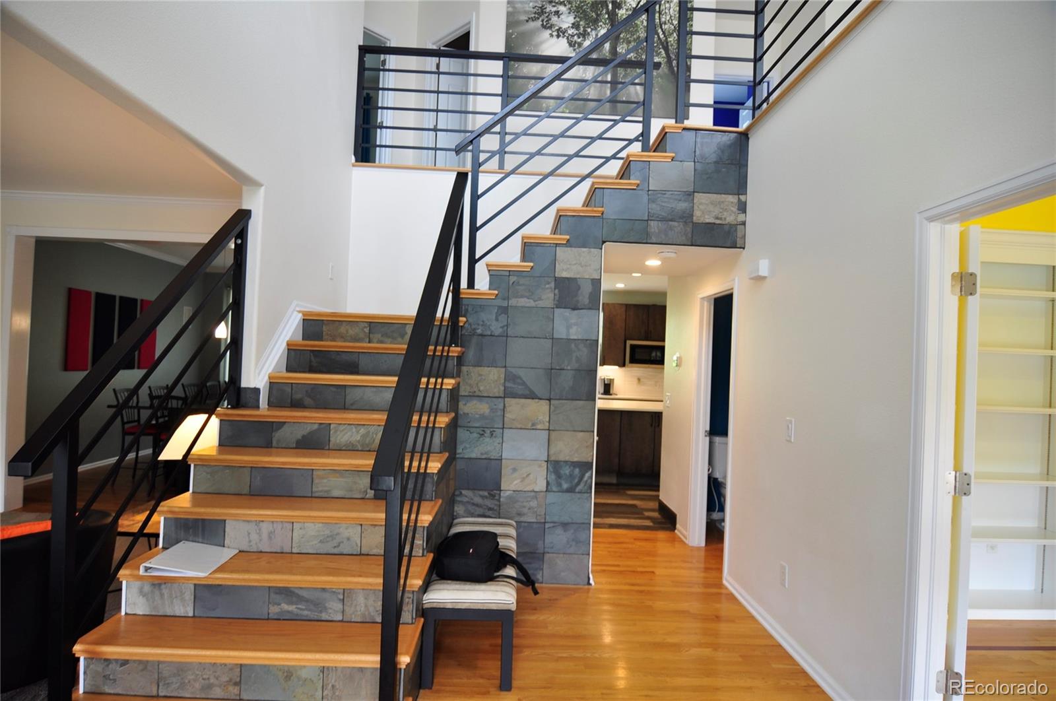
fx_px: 527
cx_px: 528
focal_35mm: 18
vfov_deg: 67.2
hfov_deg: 90.1
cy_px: 350
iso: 200
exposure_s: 1/25
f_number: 4
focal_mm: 12
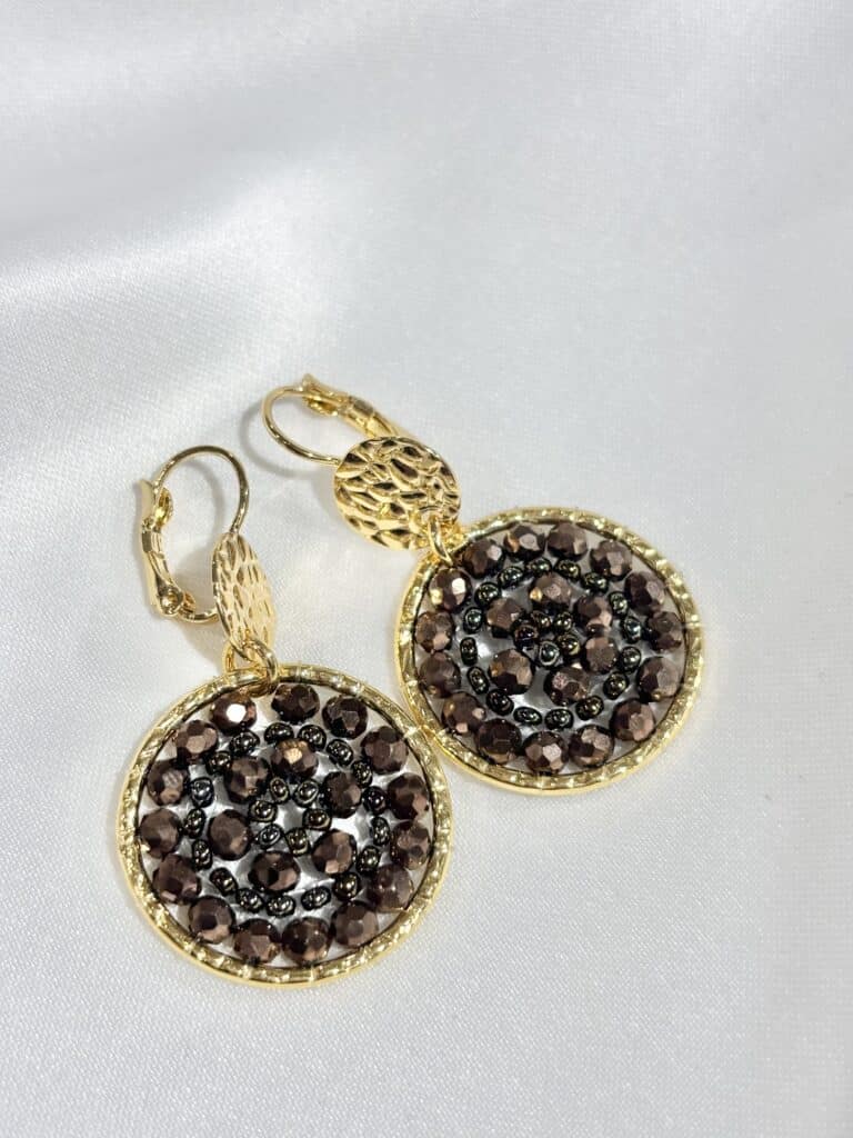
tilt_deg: -54.0
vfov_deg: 36.8
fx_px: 1708
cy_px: 569
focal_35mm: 52
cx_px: 426
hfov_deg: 28.0
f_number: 1.6
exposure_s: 1/236
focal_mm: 5.96
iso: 32
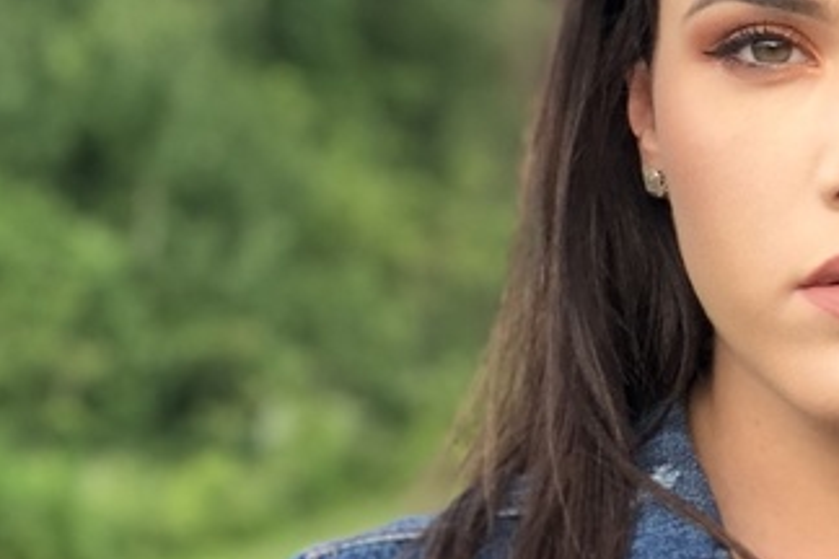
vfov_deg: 7.6
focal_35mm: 178
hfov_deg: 11.4
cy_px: 797
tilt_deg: -7.2
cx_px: 860
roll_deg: +1.1
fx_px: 4148
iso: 16
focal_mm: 6
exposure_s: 1/60
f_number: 2.4
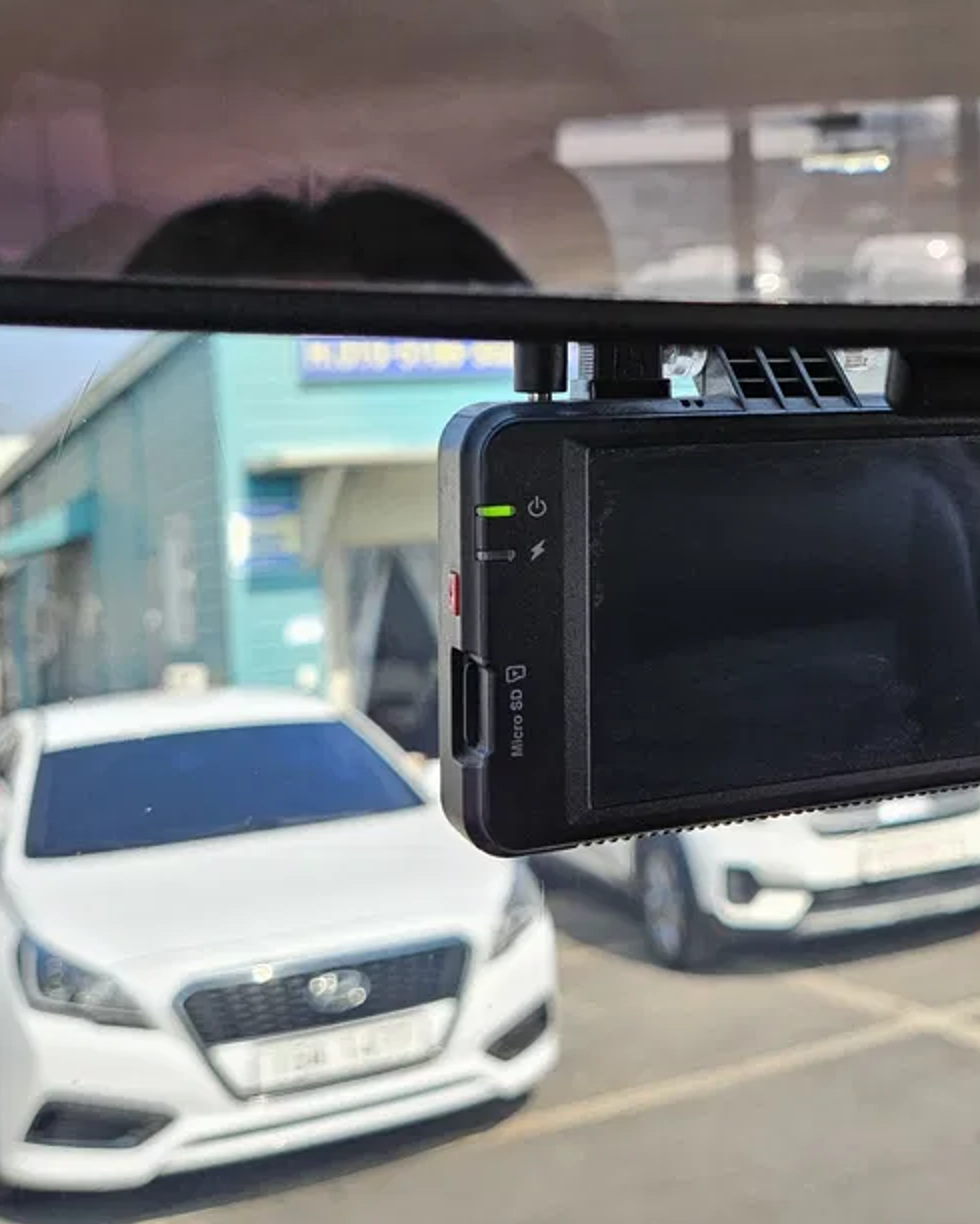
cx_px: 780
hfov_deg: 33.2
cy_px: 332
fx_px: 1594
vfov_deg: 41.0
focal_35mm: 44
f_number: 1.8
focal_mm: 5.4
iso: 50
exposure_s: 1/368
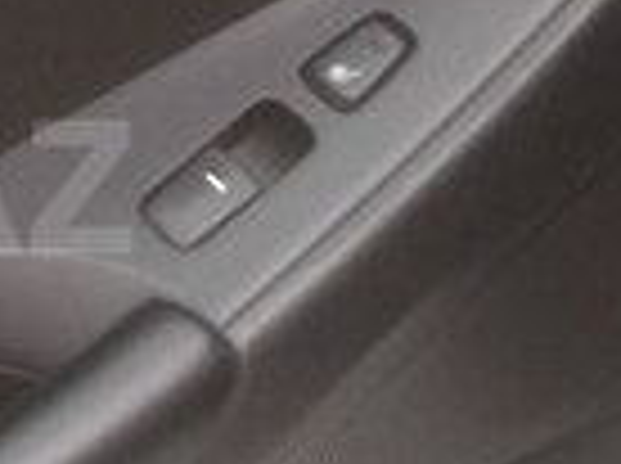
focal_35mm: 158
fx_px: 2830
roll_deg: +10.5
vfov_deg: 9.4
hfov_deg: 11.9
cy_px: 187
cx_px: -328
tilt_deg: -36.4
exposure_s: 1/40
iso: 50
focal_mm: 4.12
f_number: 2.4
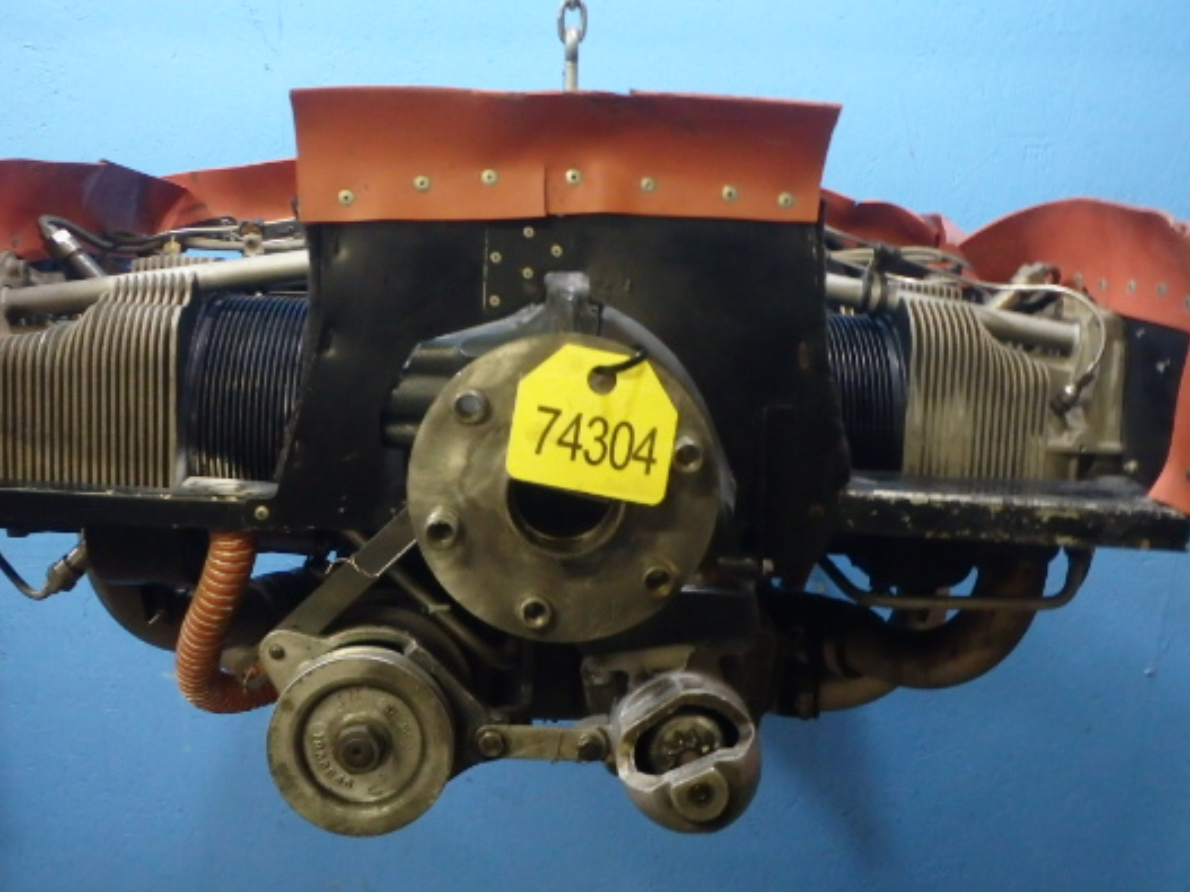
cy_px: 409
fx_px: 1169
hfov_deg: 53.9
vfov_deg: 41.7
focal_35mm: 34
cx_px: 553
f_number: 3.9
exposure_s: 1/15
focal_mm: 5
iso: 800
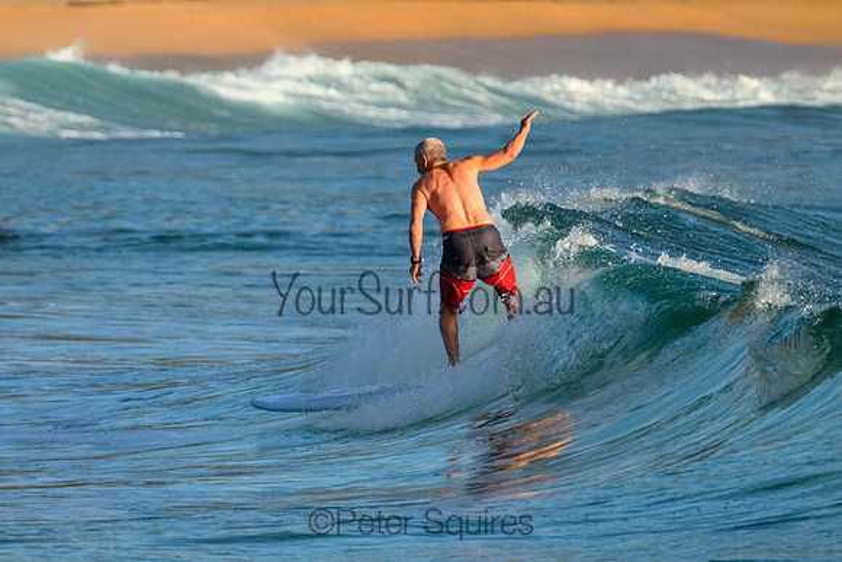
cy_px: 281
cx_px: 272
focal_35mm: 1084
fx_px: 25352
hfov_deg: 1.9
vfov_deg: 1.3
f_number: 11
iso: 2000
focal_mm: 800
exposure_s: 1/2000
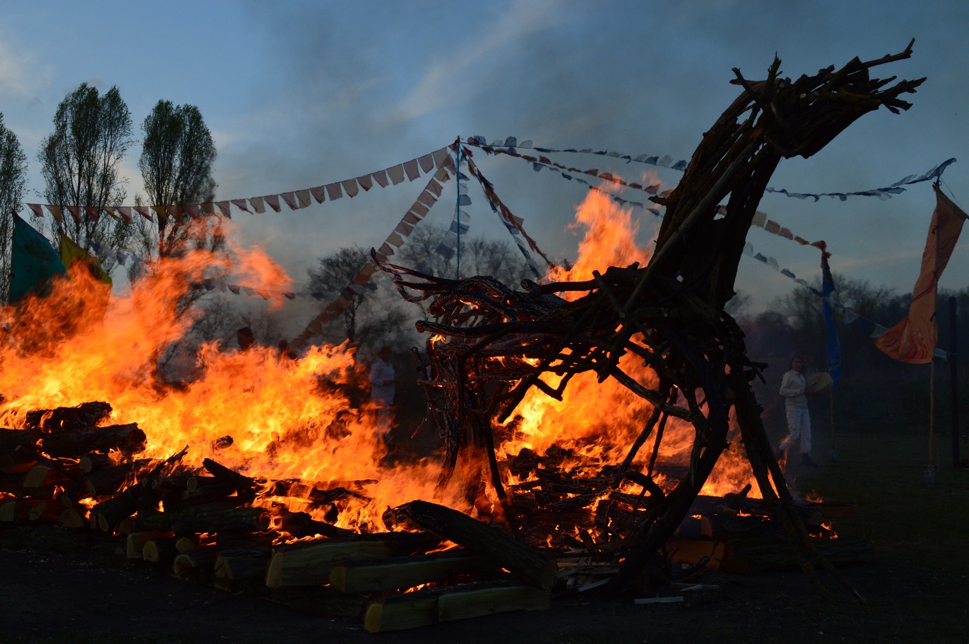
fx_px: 1049
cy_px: 322
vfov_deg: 34.2
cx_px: 484
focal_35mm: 39
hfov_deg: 49.6
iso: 400
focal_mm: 26
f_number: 9
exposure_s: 1/160
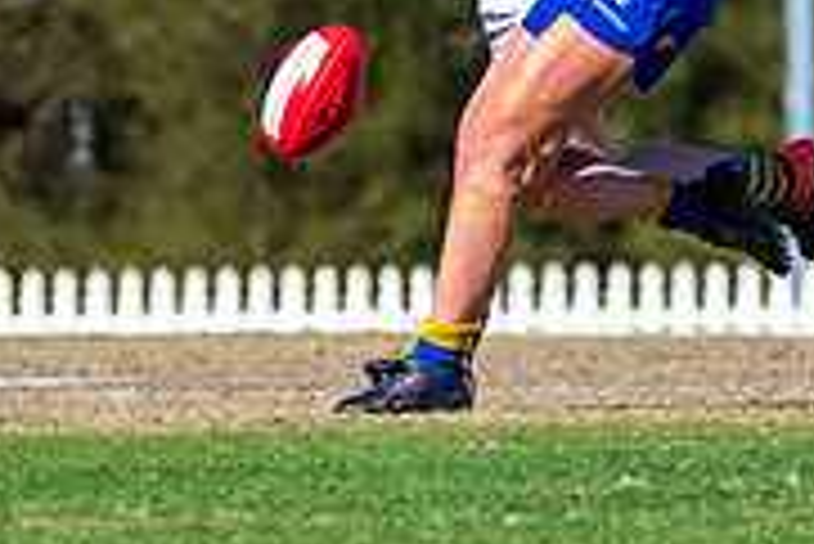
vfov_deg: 0.8
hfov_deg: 1.3
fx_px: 37111
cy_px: -8
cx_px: 376
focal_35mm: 1640
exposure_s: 1/1250
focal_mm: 350
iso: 800
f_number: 8
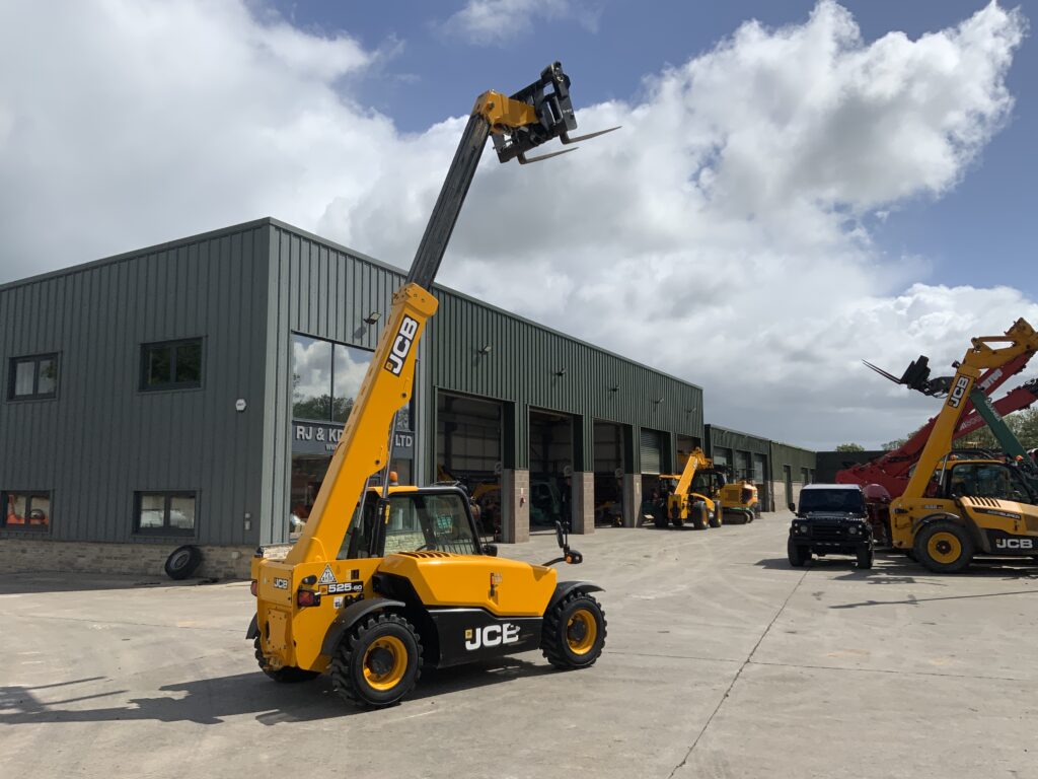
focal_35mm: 29
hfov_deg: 61.7
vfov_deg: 48.2
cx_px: 519
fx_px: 870
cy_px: 390
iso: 20
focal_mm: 3
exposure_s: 1/4785
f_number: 1.8
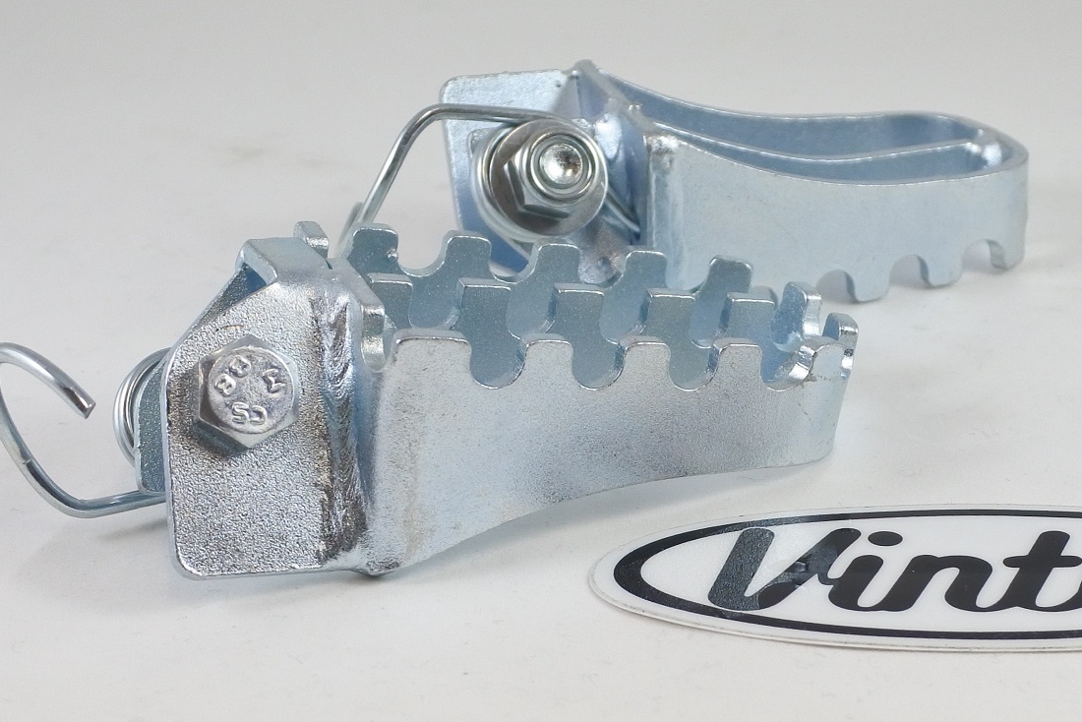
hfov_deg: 52.6
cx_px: 668
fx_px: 1082
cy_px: 355
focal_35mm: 36
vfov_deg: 36.9
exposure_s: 1/200
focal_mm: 10
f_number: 3.5
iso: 400
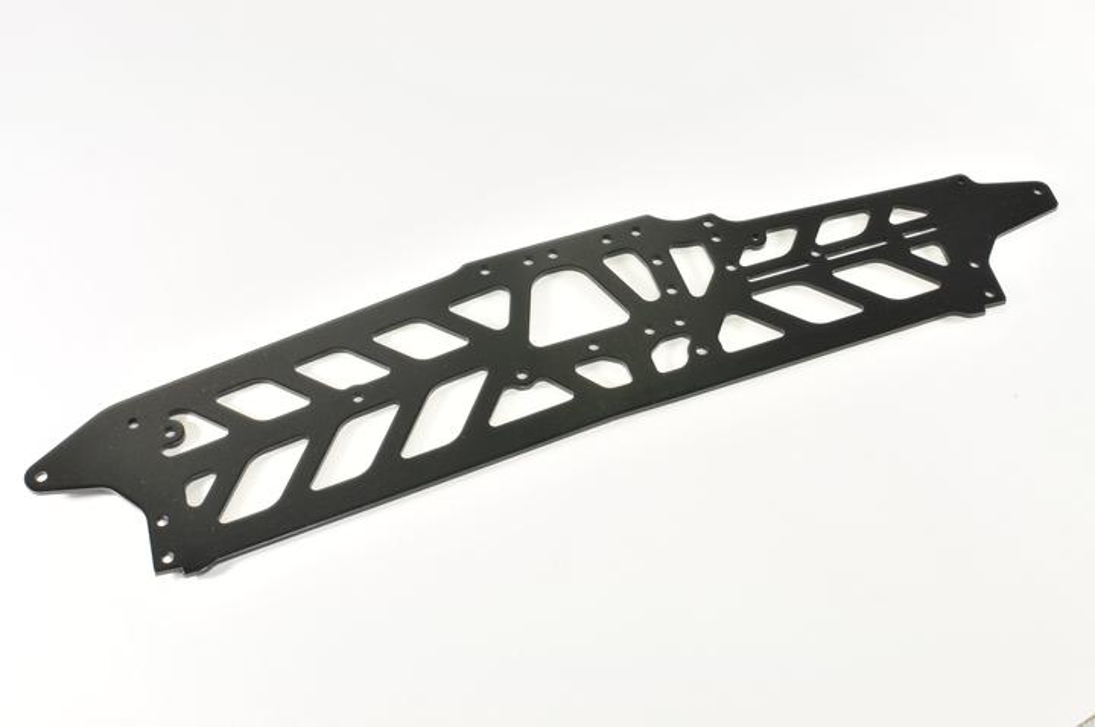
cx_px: 548
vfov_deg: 25.7
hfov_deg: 37.9
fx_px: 1595
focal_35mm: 52
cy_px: 364
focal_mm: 35
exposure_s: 1
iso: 200
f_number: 18
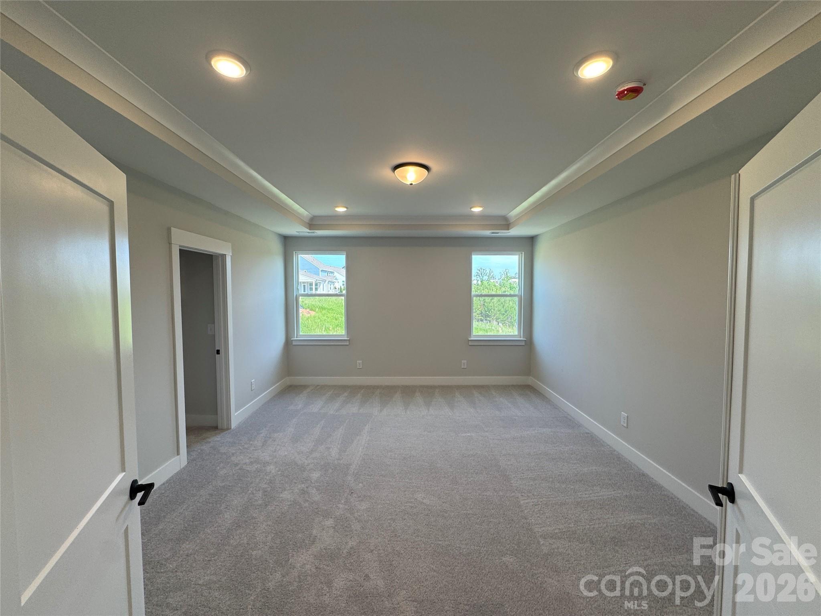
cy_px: 308
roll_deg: -0.3
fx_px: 332
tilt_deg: -3.9
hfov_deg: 102.1
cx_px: 410
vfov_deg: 85.7
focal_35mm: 14
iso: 64
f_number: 2.2
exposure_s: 1/120
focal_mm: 2.22
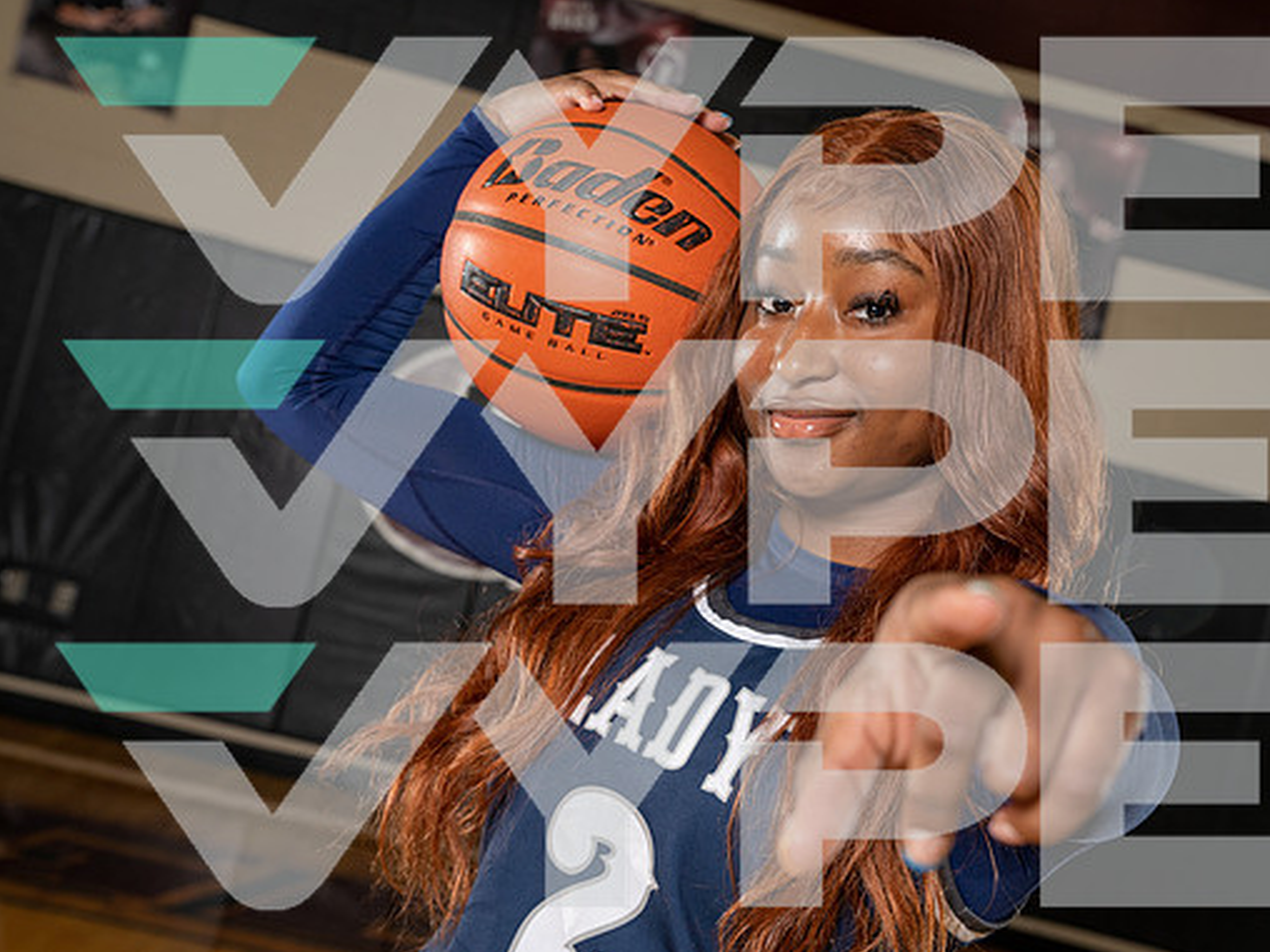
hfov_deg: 34.3
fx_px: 2055
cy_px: 474
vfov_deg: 26.1
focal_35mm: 56
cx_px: 700
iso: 320
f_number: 7.1
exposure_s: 1/250
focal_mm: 51
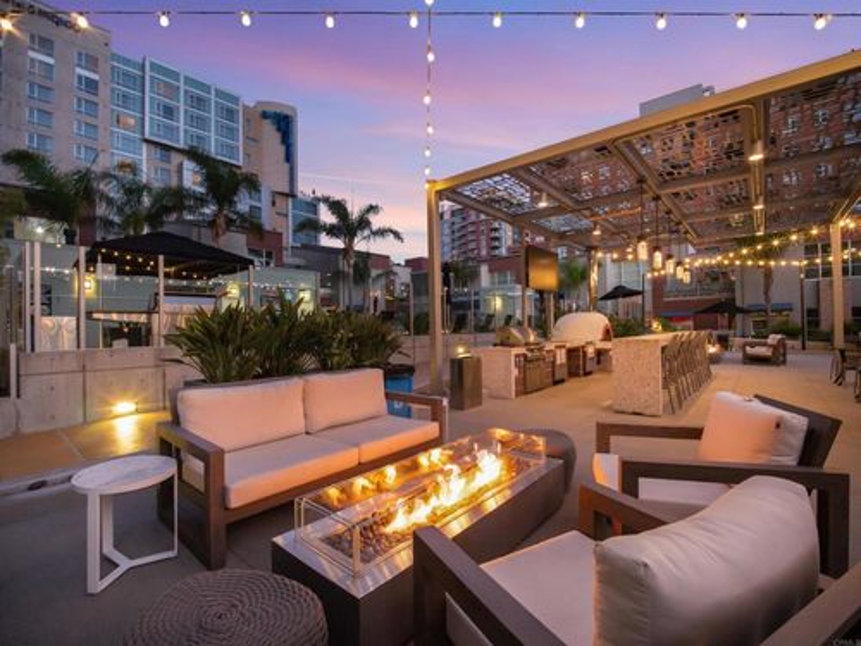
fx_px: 348
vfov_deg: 85.7
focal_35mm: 14
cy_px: 323
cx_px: 430
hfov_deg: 102.1
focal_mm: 7
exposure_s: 1/40
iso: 3200
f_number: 5
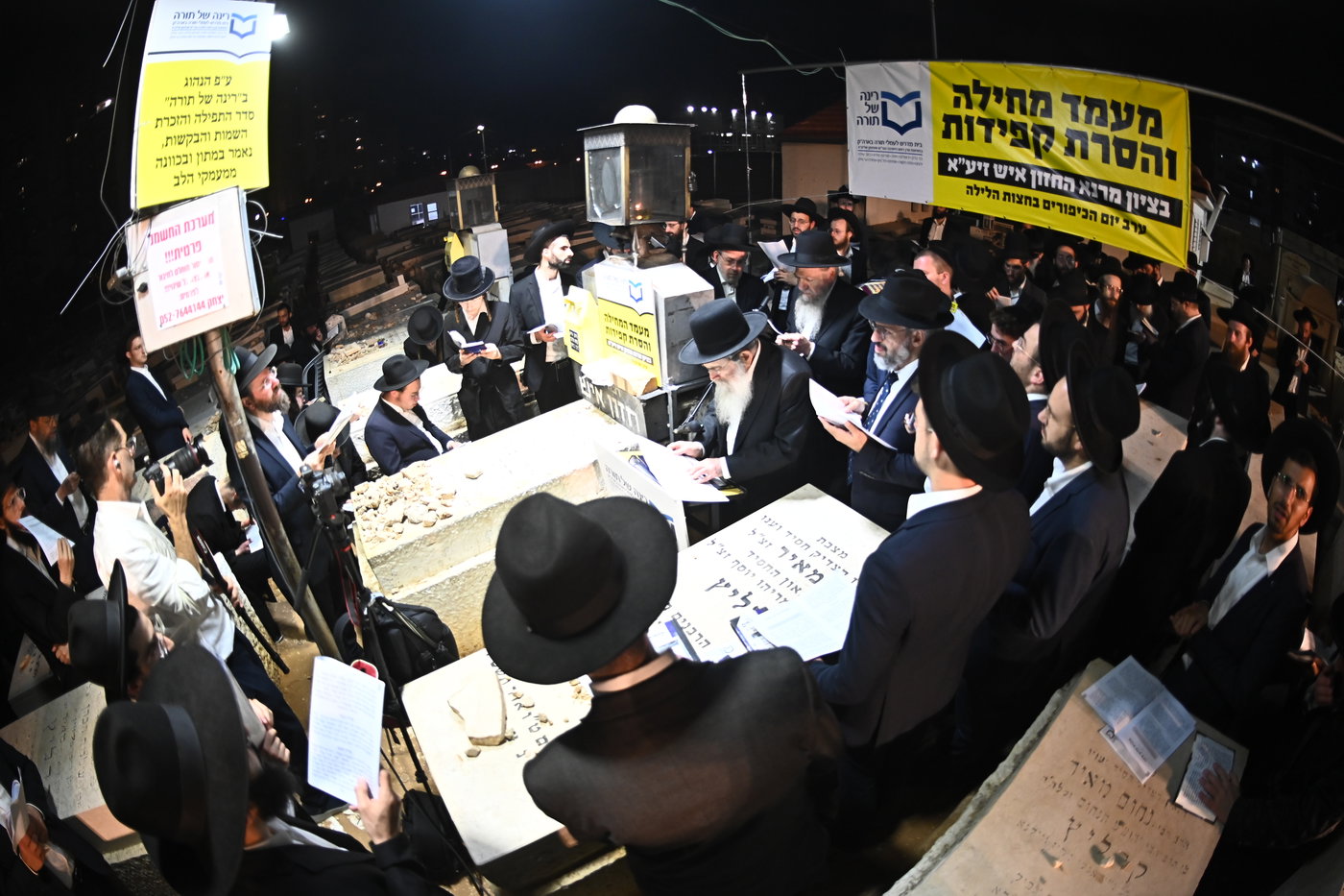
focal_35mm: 16
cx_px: 672
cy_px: 448
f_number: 2.8
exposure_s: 1/200
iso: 2000
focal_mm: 16
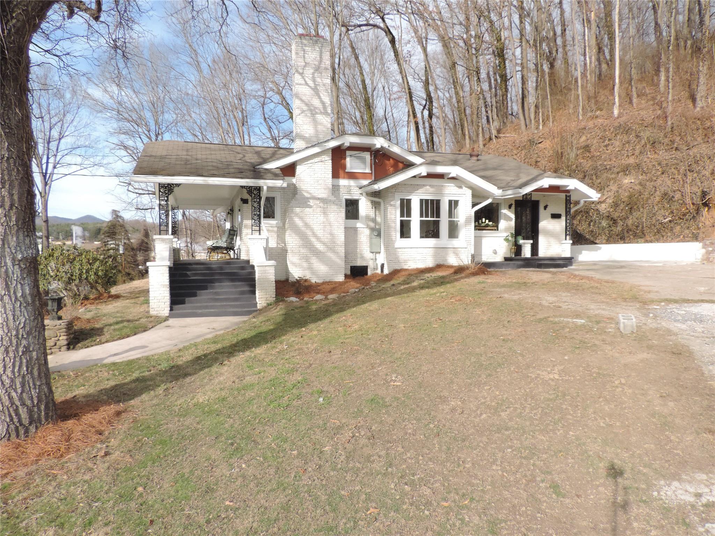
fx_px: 496
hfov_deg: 71.6
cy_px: 268
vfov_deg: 56.8
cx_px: 358
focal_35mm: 24
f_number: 3
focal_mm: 4.3
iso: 220
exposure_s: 1/1250
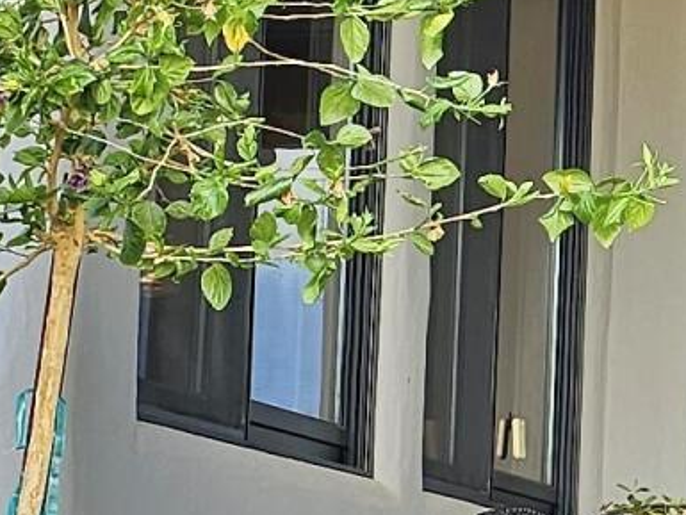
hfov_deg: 10.0
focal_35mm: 179
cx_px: 1516
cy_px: 449
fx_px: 3548
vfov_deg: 8.3
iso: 40
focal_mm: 6.3
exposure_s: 1/180
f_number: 1.7
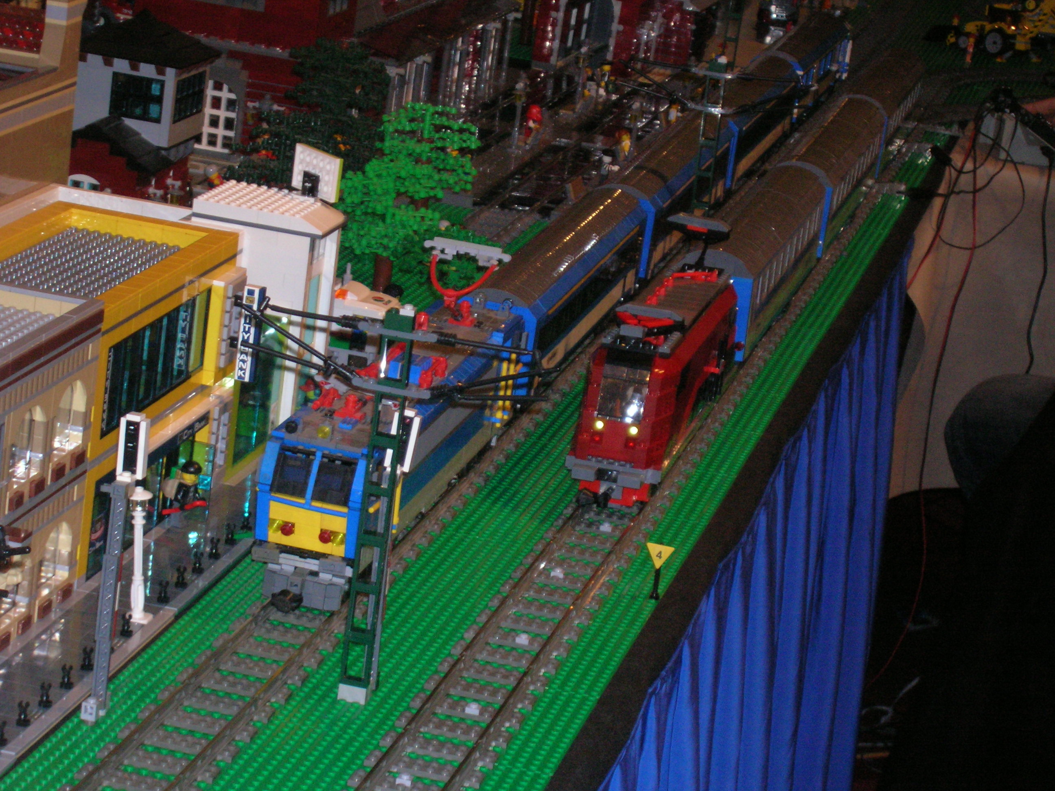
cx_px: 528
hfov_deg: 19.3
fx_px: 3109
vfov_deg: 14.5
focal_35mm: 102
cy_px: 396
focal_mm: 17.1
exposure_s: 1/60.1
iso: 199
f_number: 4.9
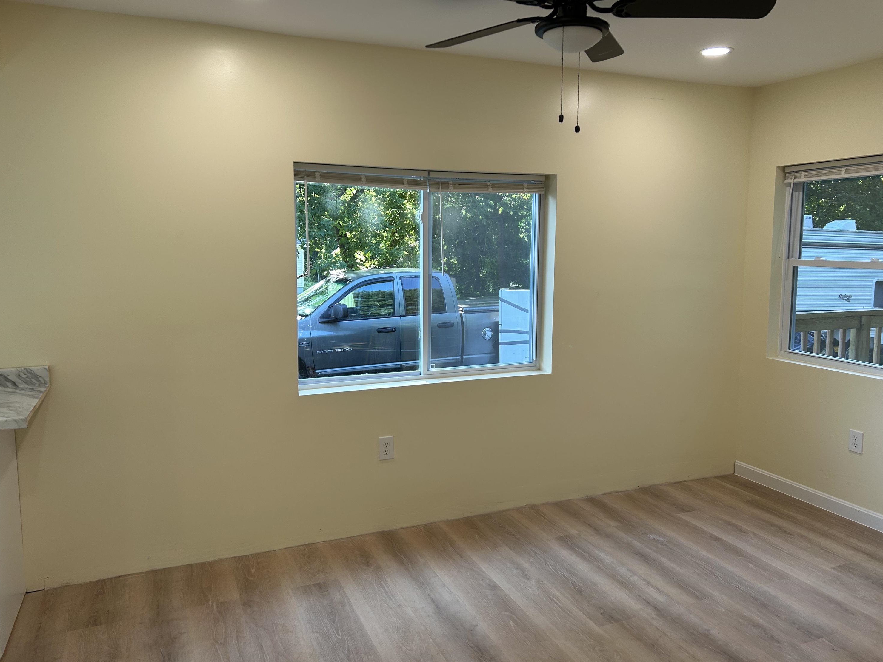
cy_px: 320
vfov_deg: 51.4
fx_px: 689
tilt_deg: -6.4
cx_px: 445
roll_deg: +0.3
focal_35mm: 27
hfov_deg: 65.3
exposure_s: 1/120
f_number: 1.5
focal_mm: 5.7
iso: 64
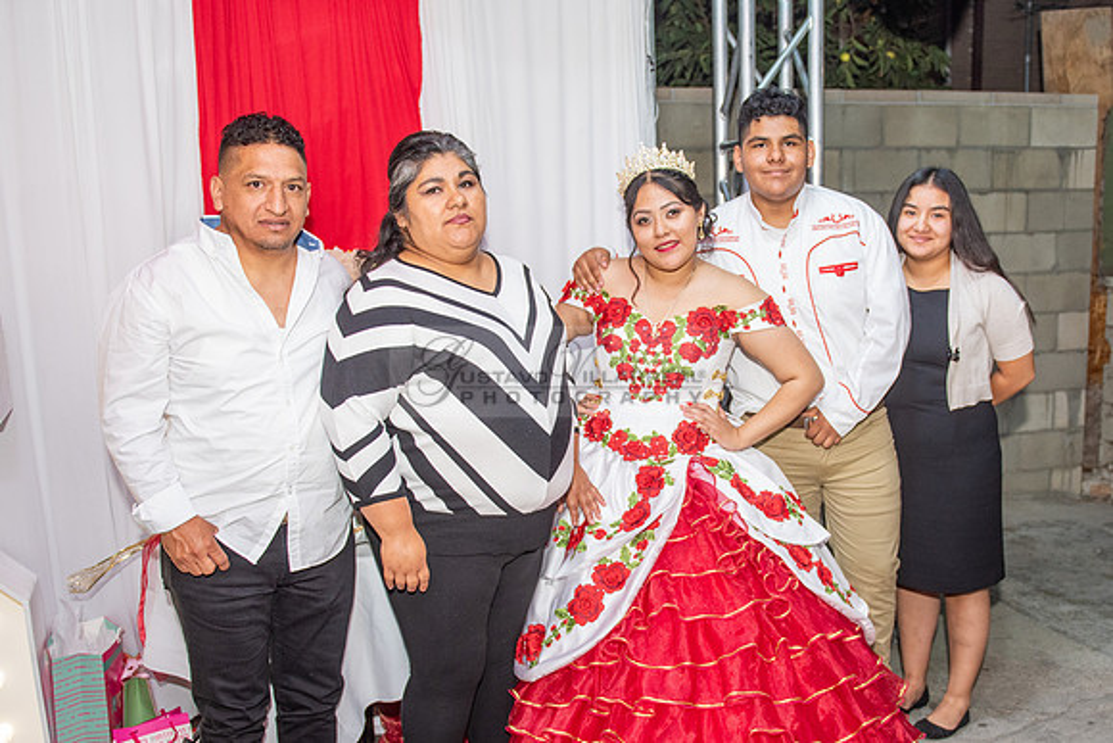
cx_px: 644
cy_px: 430
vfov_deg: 38.4
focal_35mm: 34
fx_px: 1064
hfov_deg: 55.0
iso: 800
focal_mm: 24
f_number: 3.2
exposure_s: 1/160
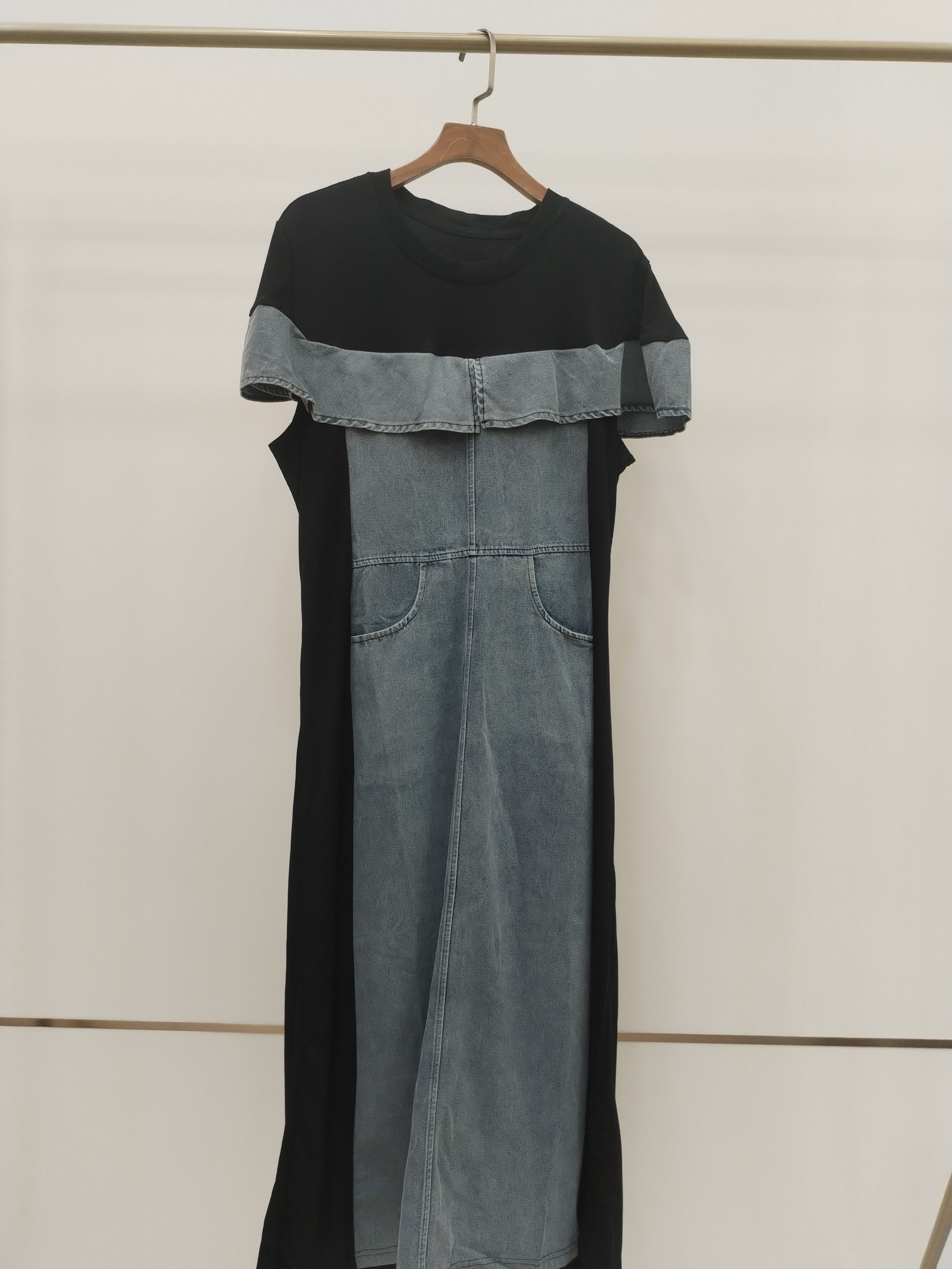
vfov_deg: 61.7
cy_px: 634
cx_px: 476
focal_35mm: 29
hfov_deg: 48.2
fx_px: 1063
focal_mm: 4.75
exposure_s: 1/120
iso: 289
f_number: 1.8
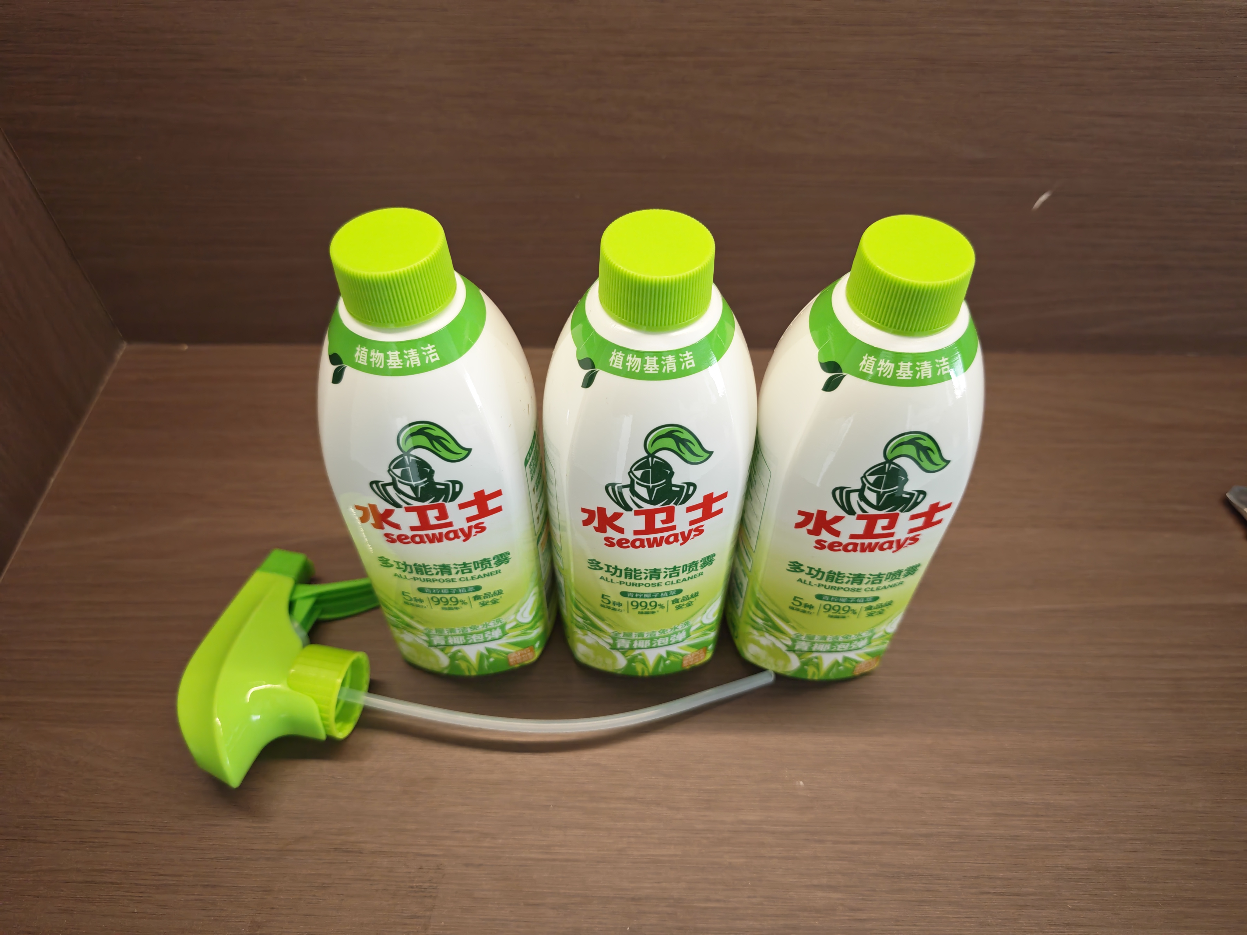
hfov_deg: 73.9
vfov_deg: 58.9
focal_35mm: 23
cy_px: 468
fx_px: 829
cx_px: 624
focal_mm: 6.55
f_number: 1.6
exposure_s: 1/50
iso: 200
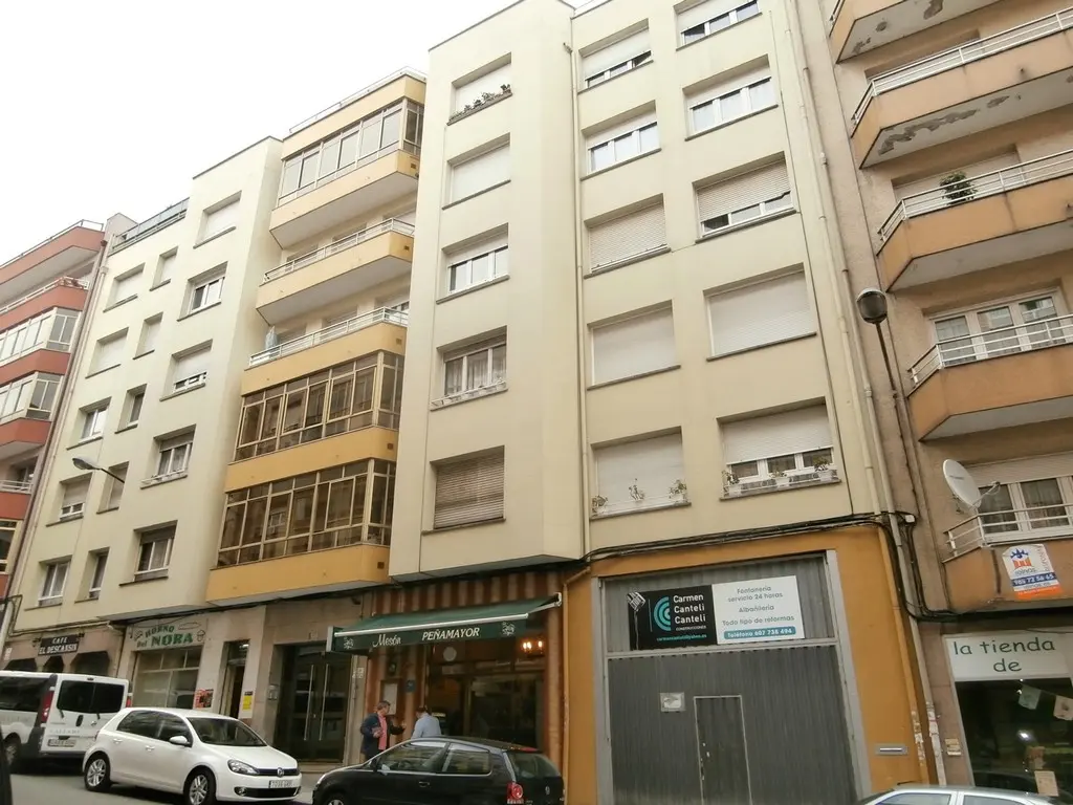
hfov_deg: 71.6
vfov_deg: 56.8
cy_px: 402
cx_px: 536
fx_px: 744
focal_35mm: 24
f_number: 3
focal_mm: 4.2
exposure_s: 1/160
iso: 100
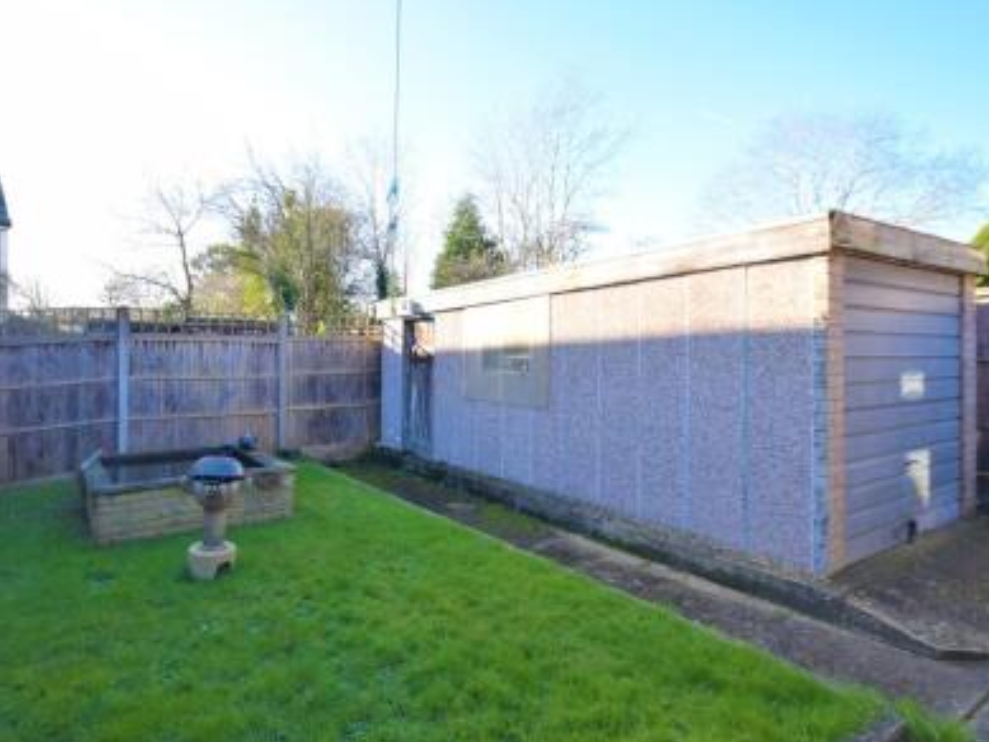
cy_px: 352
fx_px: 580
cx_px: 402
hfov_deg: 80.1
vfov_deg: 65.2
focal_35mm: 20
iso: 400
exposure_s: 1/250
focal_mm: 11.5
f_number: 8
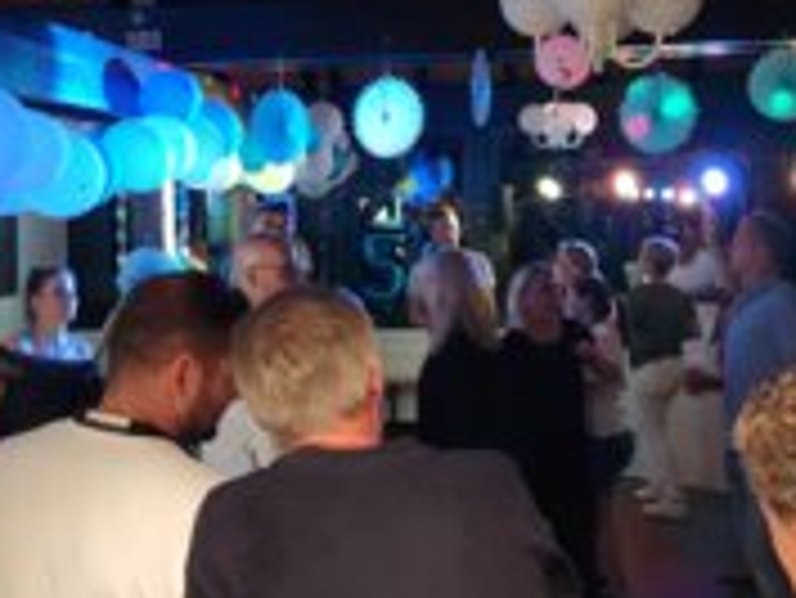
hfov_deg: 36.8
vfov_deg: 27.9
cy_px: 207
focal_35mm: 52
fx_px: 1197
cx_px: 355
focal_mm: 5.4
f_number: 1.8
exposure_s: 1/33
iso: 640
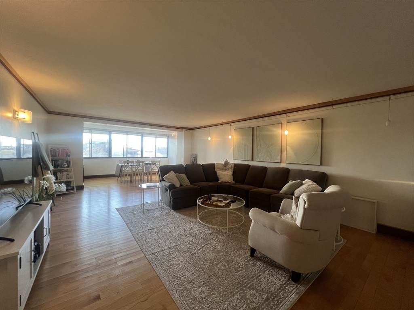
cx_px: 207
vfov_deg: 89.9
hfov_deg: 106.2
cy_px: 155
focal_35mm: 13
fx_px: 155
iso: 160
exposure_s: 1/120
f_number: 1.8
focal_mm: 1.57
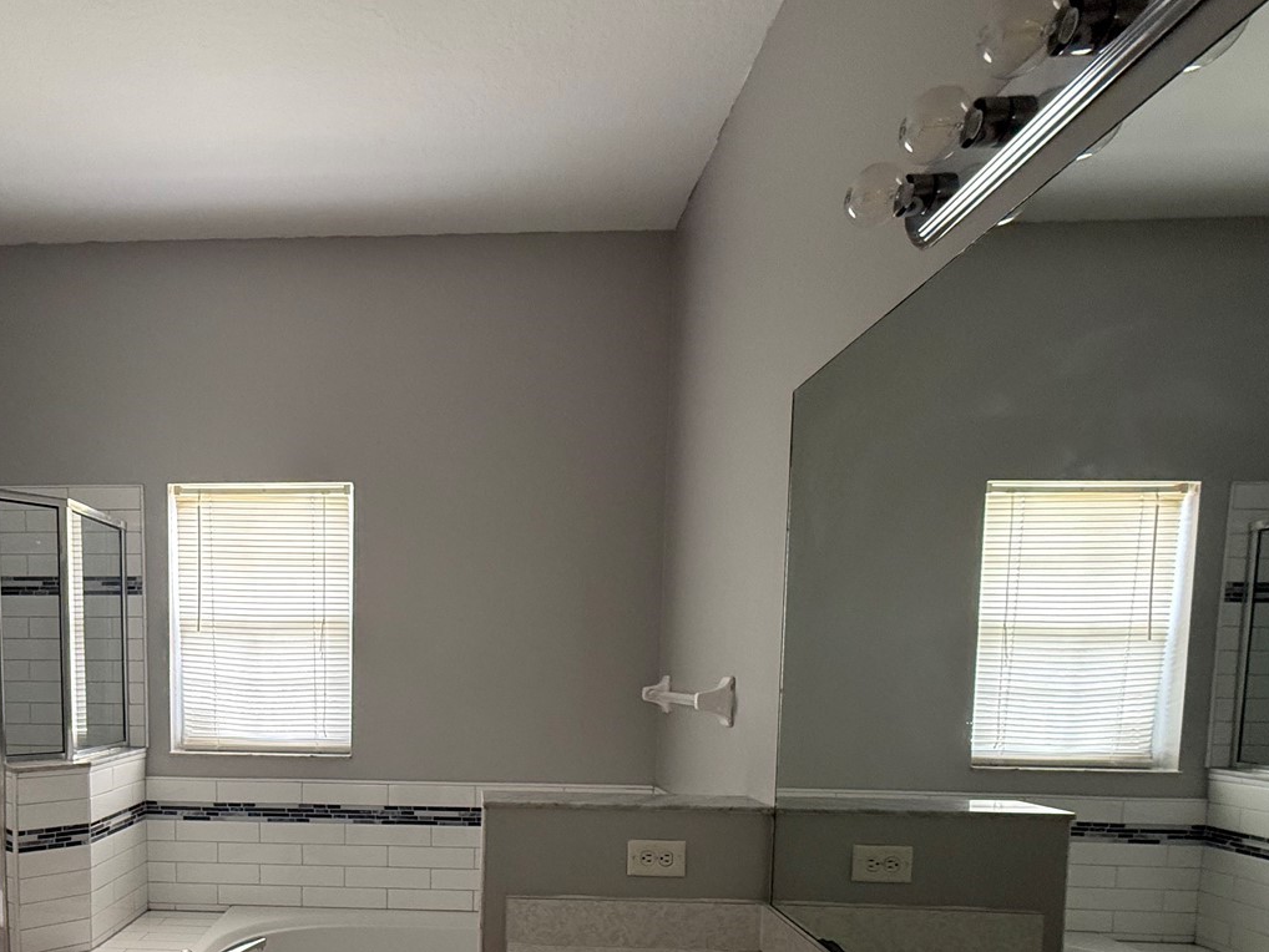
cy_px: 726
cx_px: 406
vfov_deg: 57.6
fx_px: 807
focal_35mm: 22
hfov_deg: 73.7
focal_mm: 2.22
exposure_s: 1/99
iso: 320
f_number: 2.2
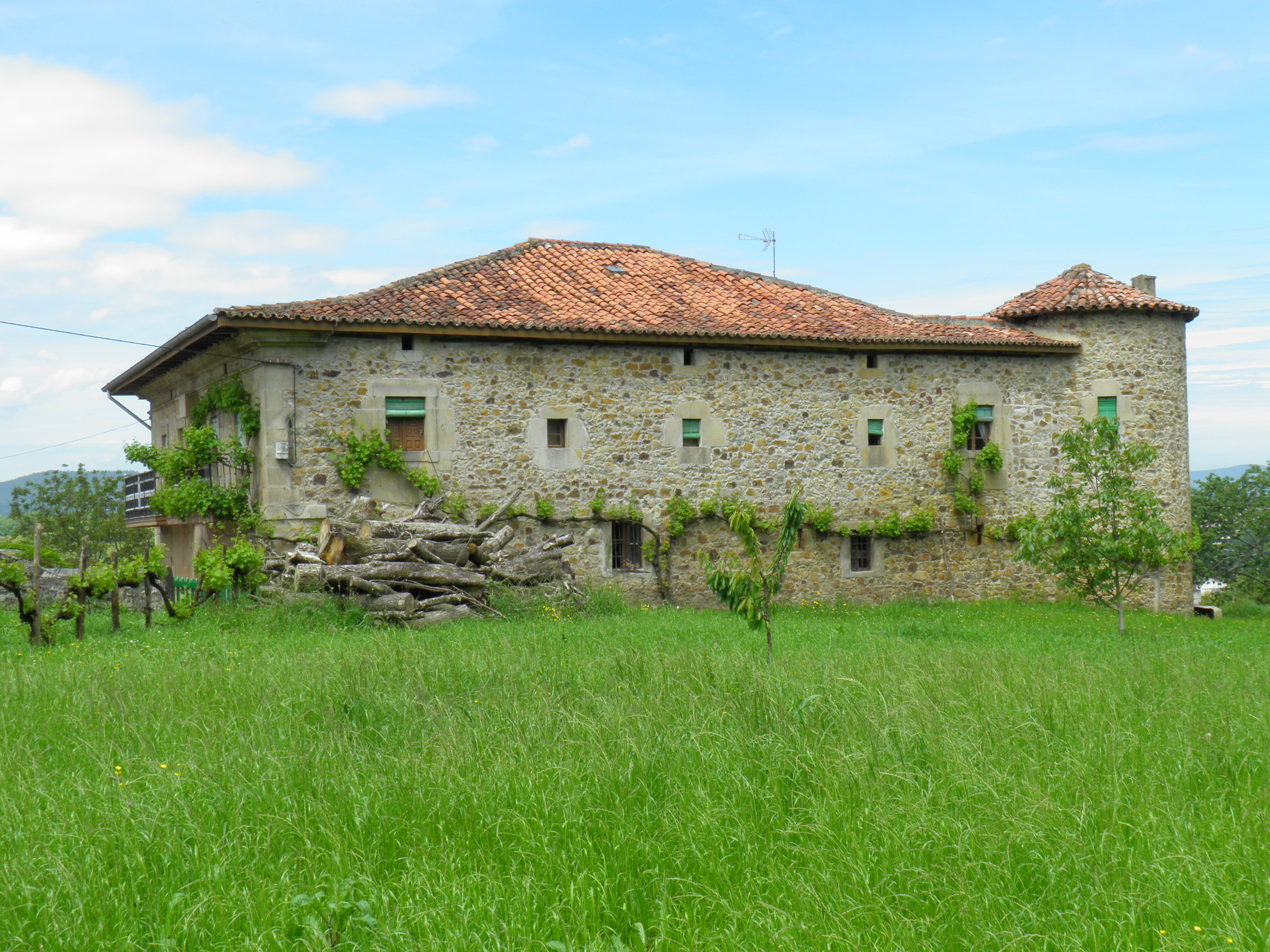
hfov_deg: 42.9
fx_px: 1614
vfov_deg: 32.9
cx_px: 635
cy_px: 476
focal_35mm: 44
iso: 50
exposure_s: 1/160
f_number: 6
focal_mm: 7.9
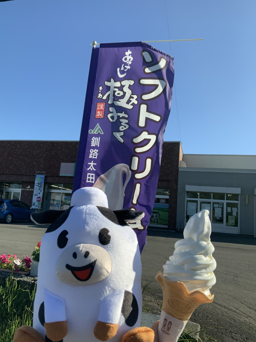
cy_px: 171
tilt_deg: +8.9
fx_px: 286
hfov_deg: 48.2
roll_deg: -3.7
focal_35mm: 29
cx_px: 128
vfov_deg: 61.7
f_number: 1.8
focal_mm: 3
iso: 16
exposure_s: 1/1912
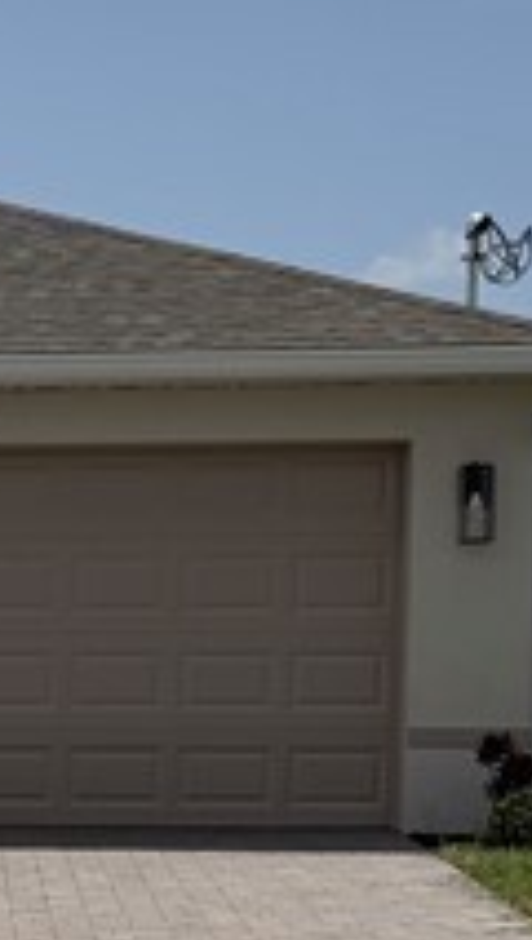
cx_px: -426
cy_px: 851
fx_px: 3145
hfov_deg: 9.2
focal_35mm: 126
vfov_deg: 16.8
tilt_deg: -1.9
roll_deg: +0.1
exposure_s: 1/9091
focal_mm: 6.76
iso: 80
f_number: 1.78
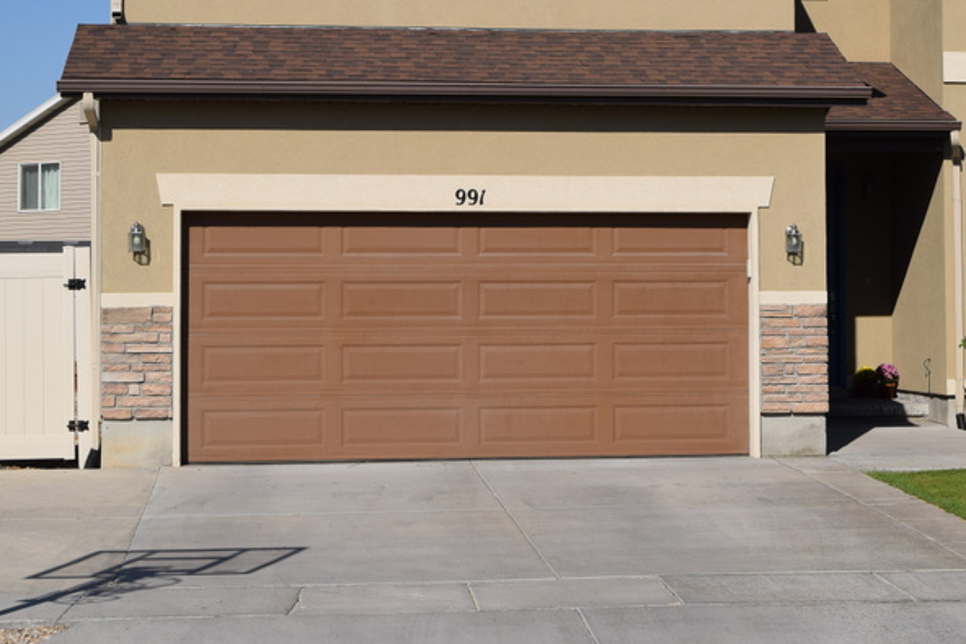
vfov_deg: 15.0
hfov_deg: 22.3
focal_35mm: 91
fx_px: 2439
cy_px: 162
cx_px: 674
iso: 200
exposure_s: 1/500
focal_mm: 35
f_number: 11
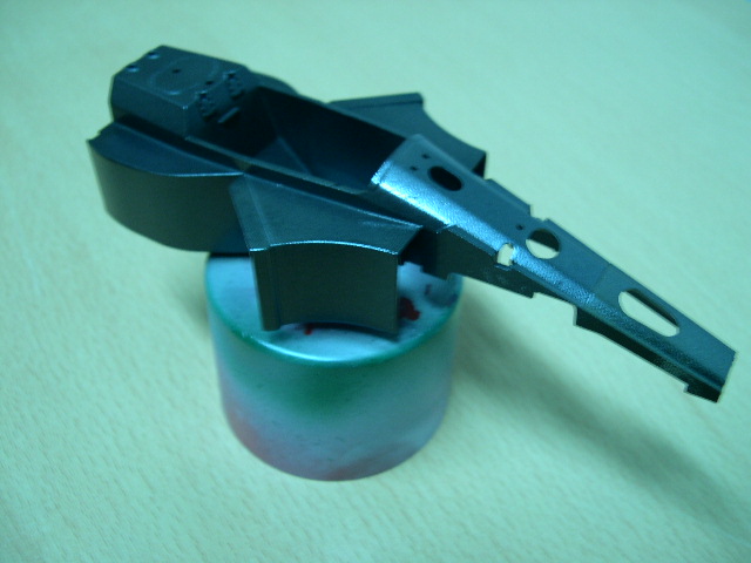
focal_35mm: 38
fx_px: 824
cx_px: 376
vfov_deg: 37.7
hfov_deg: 49.0
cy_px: 282
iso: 100
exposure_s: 1/4.8
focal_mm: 8
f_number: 2.8
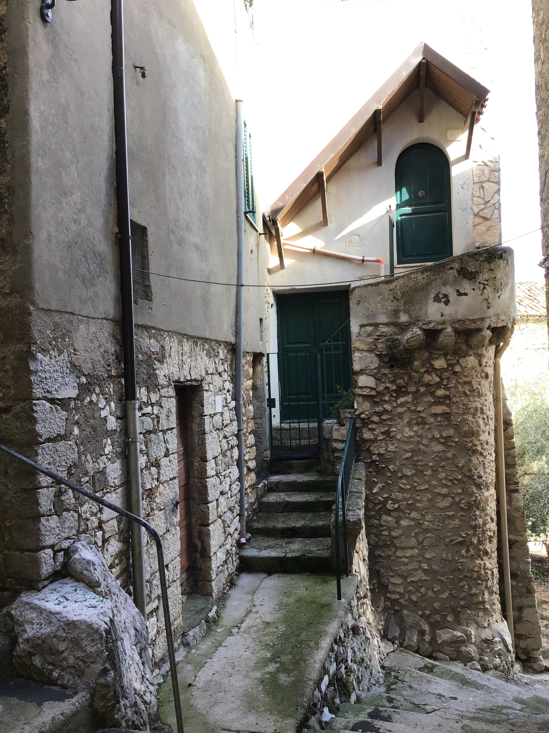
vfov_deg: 58.4
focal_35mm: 31
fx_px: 656
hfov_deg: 45.4
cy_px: 366
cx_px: 274
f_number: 2.4
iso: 40
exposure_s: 1/100
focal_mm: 3.3
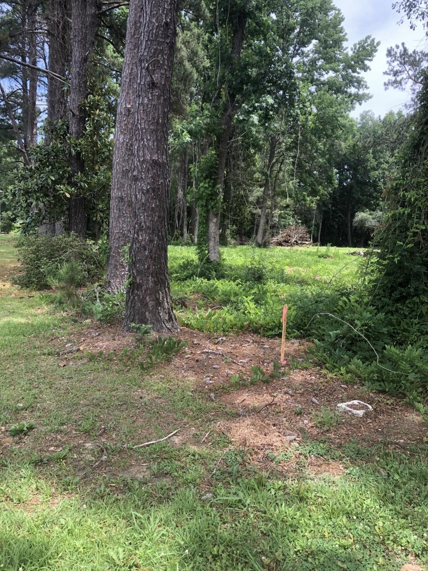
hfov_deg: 49.7
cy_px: 286
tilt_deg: -6.1
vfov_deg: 63.4
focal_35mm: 28
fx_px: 462
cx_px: 214
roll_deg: -2.8
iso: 20
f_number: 1.8
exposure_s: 1/326
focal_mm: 3.99
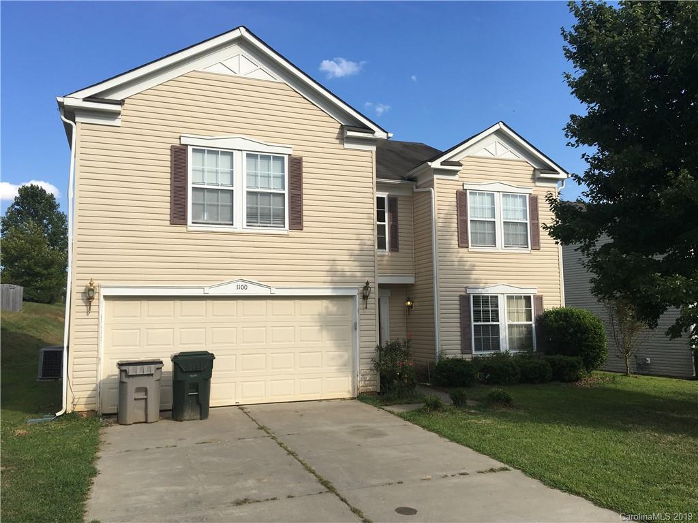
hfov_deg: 61.7
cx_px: 349
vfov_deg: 48.2
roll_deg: +0.7
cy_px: 262
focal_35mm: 29
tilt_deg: +7.4
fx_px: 585
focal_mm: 4.15
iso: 25
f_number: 2.2
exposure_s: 1/1350
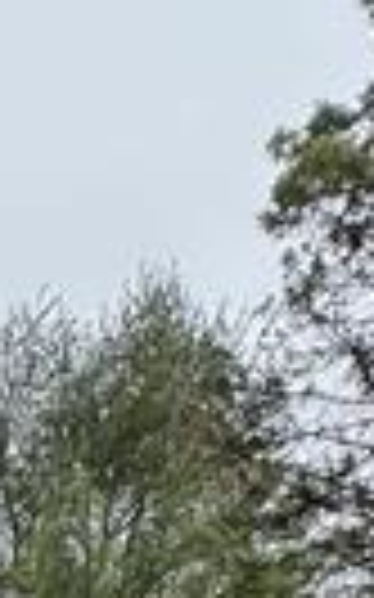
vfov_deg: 16.4
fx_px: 1404
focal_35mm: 86
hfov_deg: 12.5
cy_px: 1286
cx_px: -469
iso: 40
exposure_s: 1/216
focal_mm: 2.22
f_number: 2.2
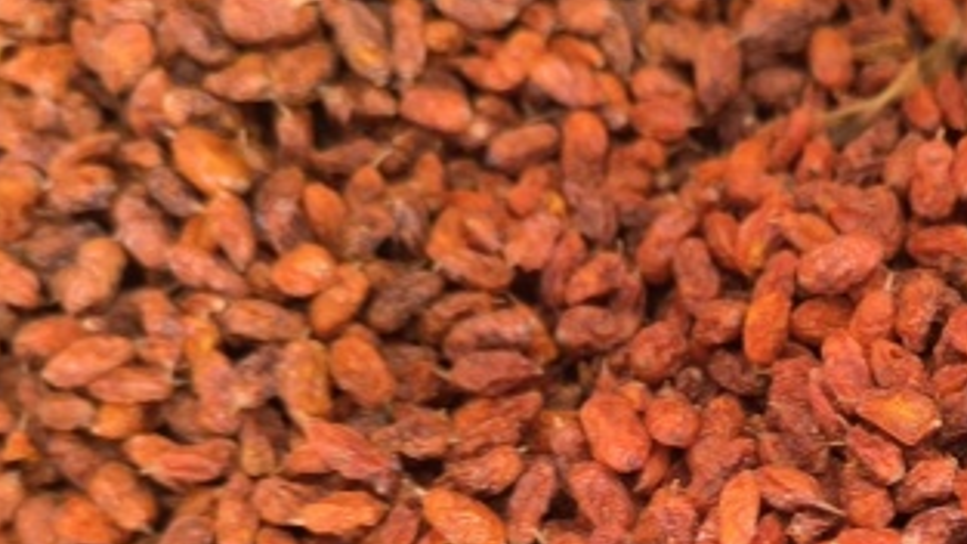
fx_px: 1641
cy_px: 609
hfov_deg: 31.6
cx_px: 837
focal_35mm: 64
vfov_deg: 18.1
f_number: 1.65
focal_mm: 6.14
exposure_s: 1/25
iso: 1000
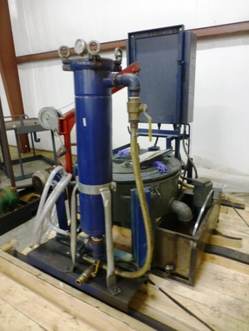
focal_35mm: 24
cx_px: 124
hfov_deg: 56.8
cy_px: 166
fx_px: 230
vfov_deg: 71.6
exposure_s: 1/8
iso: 400
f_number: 3.3
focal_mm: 4.3
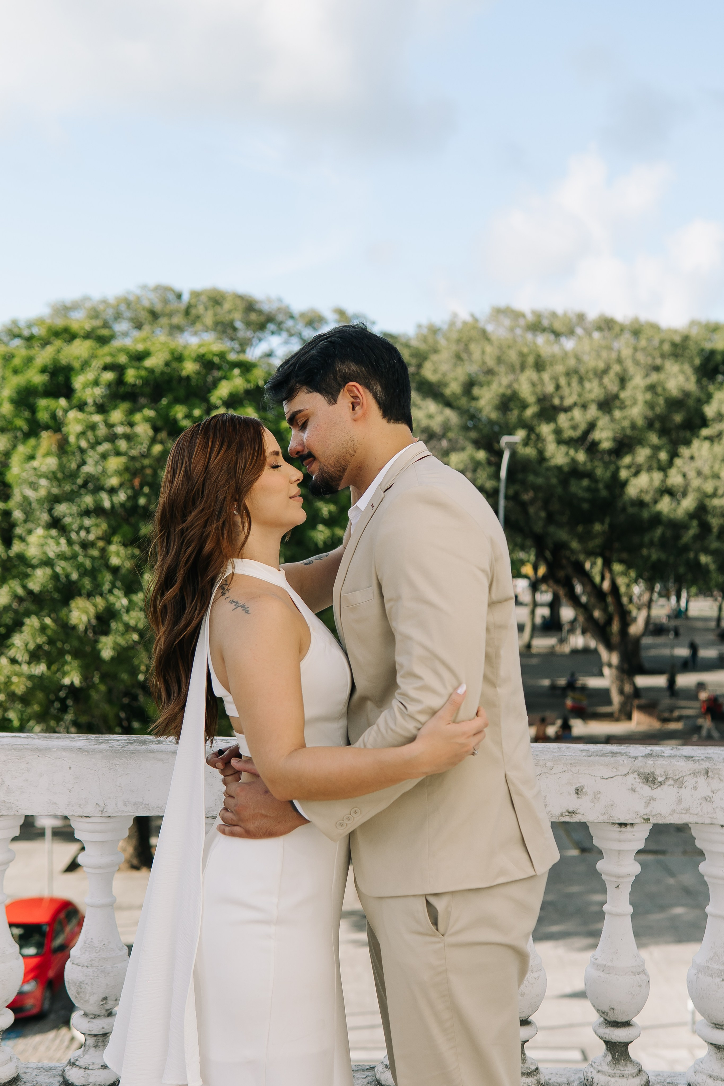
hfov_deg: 29.9
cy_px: 543
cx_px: 362
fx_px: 1357
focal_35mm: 45
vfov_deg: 43.6
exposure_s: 1/800
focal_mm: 30
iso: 100
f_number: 2.5
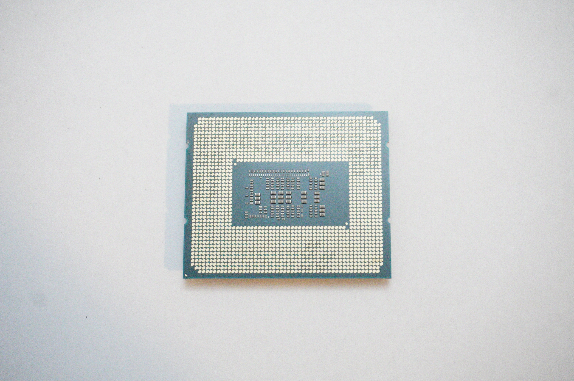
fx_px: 884
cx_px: 287
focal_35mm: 56
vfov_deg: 24.4
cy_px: 190
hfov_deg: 36.0
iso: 12800
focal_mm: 37
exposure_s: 1/200
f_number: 5.6
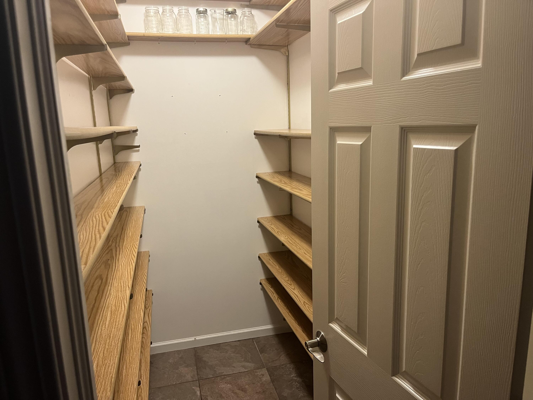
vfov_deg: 53.1
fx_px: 400
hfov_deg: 67.3
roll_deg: +1.8
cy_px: 200
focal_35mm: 26
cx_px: 266
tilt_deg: -11.7
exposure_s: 1/60
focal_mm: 5.1
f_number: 1.6
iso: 250
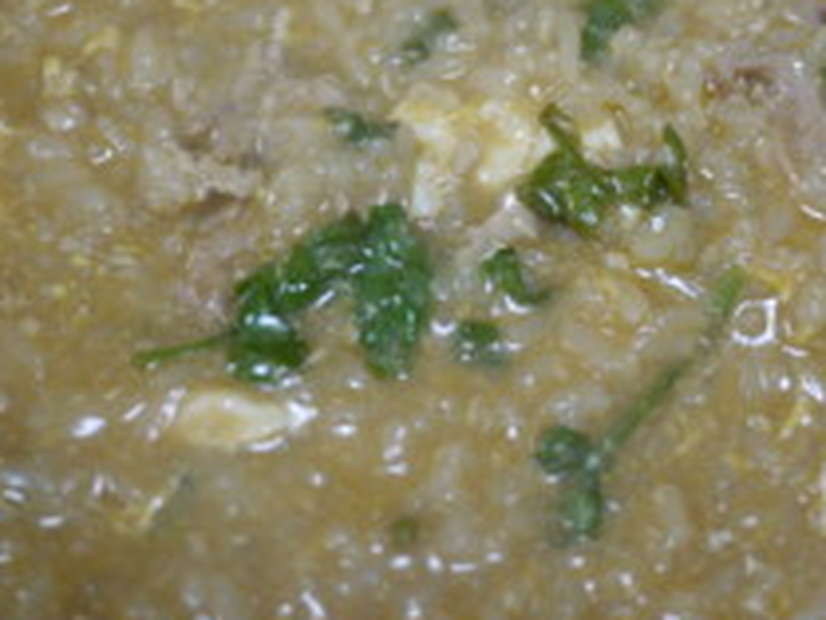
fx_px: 2053
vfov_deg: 17.1
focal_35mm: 86
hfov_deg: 22.7
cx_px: 482
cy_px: 146
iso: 100
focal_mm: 20
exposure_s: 1/60
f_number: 1.7
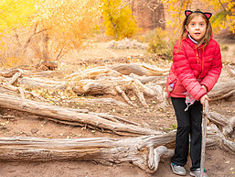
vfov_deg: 16.3
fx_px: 618
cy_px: 89
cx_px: 135
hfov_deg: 21.5
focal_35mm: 91
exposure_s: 1/800
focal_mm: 42
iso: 400
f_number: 4
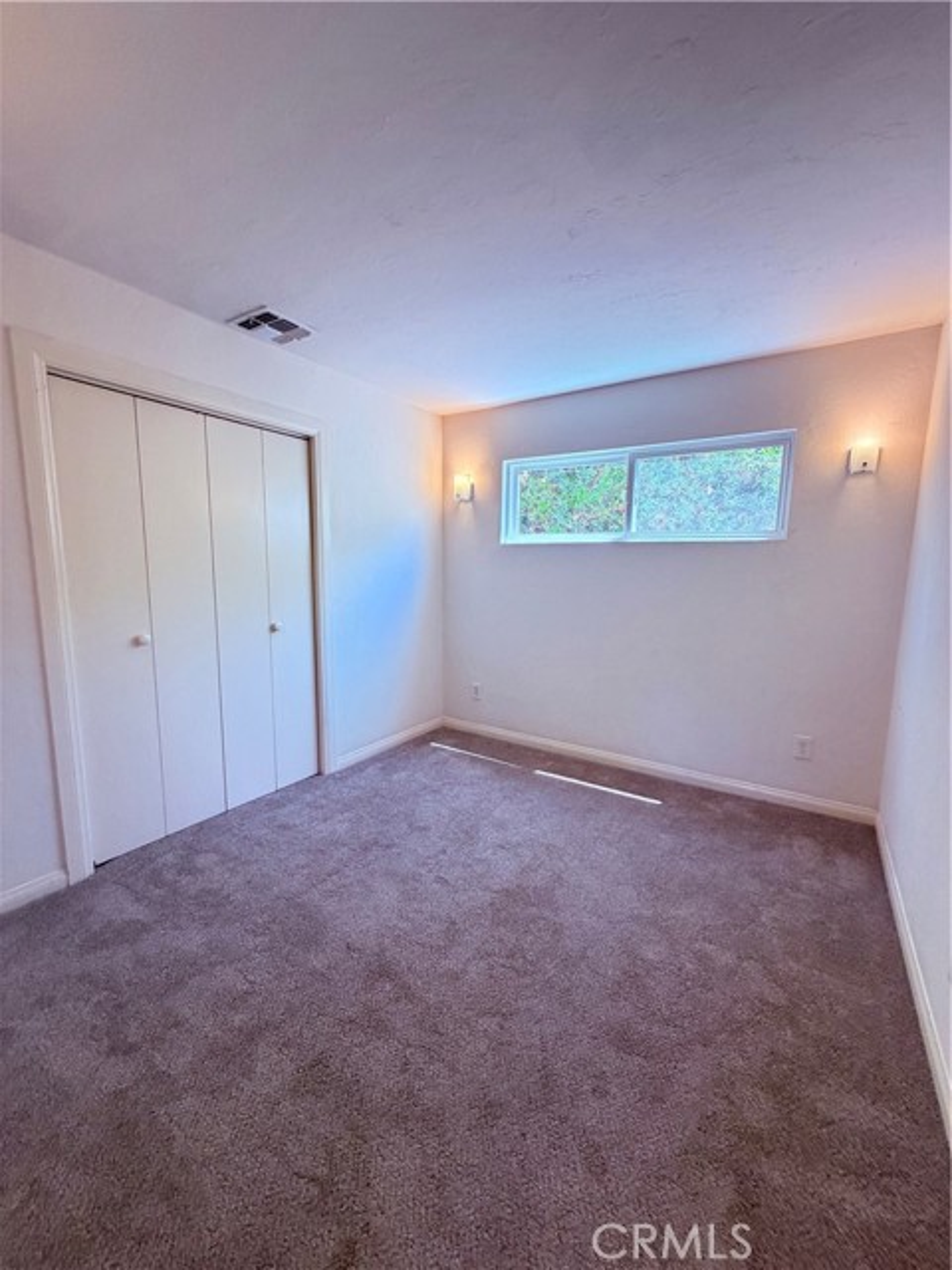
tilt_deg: -8.0
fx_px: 513
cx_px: 476
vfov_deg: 102.1
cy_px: 635
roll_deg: -0.9
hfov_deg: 85.7
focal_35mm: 14
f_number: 2.2
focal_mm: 2.22
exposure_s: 1/60
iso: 200
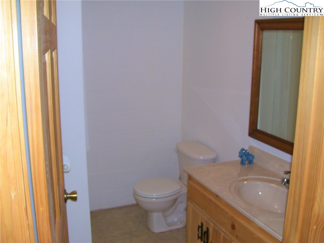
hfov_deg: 50.1
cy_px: 122
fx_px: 346
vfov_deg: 38.7
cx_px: 162
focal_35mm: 37
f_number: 2.7
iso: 80
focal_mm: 6
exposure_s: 1/60
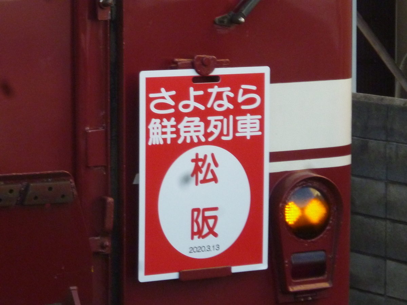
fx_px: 2222
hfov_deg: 10.5
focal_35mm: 189
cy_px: 152
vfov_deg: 7.9
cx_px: 204
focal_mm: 20
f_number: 6.5
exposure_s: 1/80
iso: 400
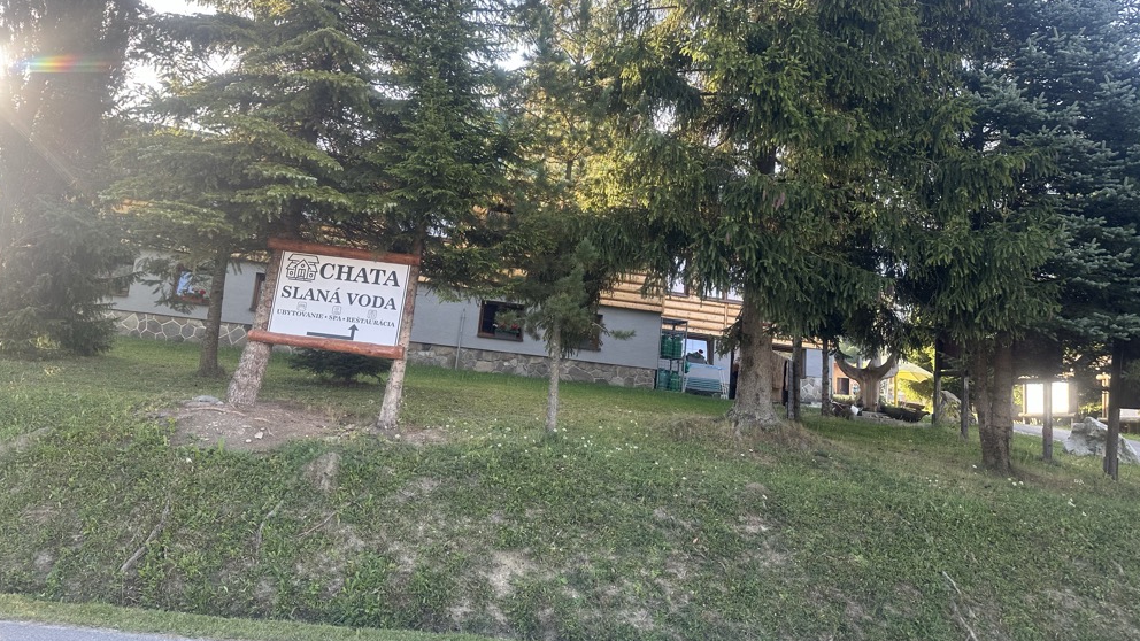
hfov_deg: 69.9
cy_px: 248
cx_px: 561
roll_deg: +0.5
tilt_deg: +11.6
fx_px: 816
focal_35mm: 27
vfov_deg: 42.6
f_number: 1.78
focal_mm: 6.86
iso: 80
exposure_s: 1/310
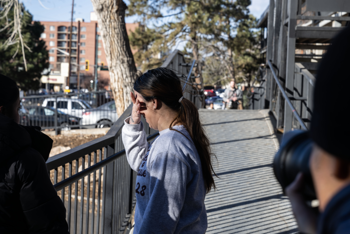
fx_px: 681
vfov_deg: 19.5
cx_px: 175
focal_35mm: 70
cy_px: 117
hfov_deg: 28.8
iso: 64
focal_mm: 70
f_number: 8
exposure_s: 1/125
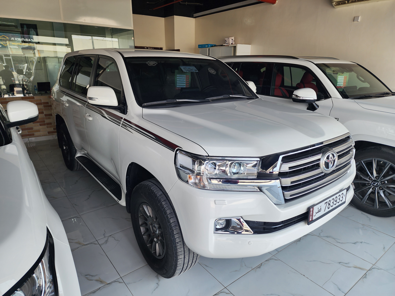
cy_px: 148
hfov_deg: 73.9
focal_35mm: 23
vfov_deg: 58.9
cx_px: 198
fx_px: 262
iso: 20
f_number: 1.8
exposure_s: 1/180
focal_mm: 6.4
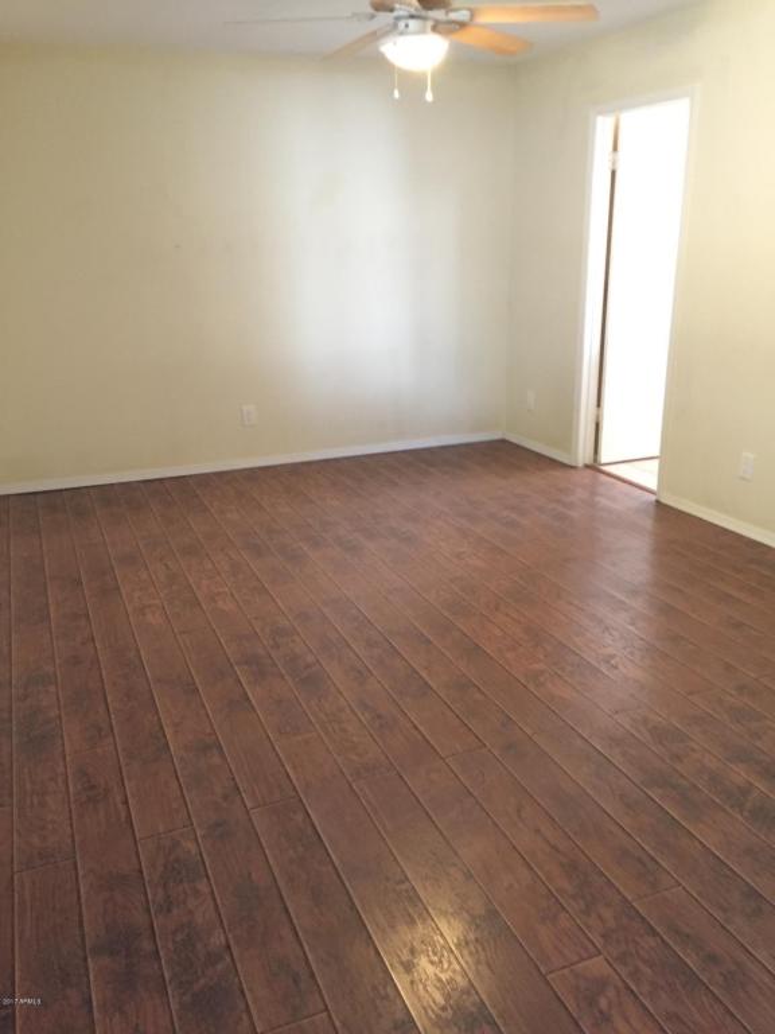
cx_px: 388
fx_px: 866
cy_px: 517
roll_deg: +1.5
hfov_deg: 48.2
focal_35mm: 29
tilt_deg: -19.1
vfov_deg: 61.7
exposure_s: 1/15
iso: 500
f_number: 2.2
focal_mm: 4.15
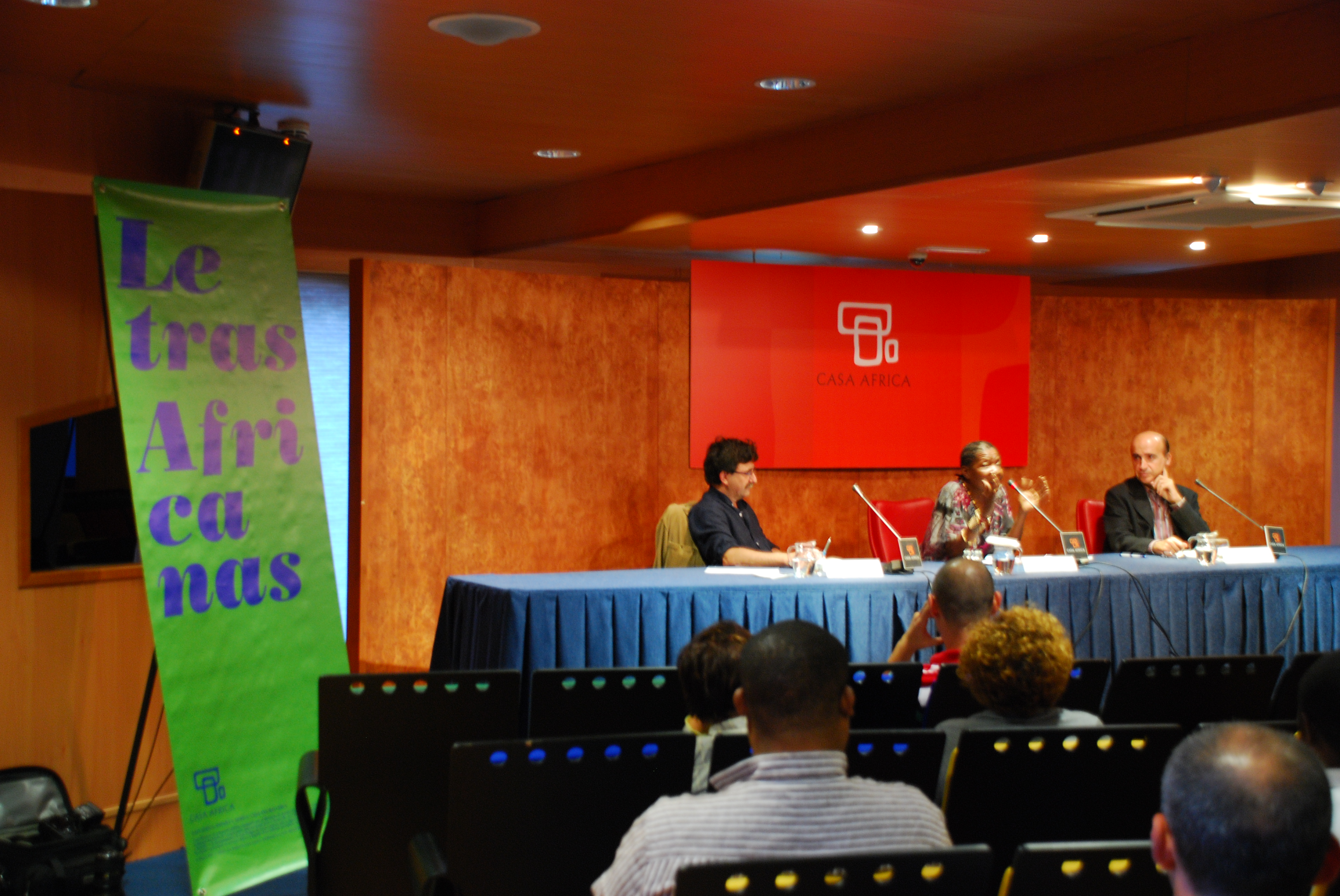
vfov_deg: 28.2
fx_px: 1789
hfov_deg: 41.1
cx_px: 670
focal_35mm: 48
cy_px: 448
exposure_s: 1/5
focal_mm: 32
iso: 400
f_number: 4.2
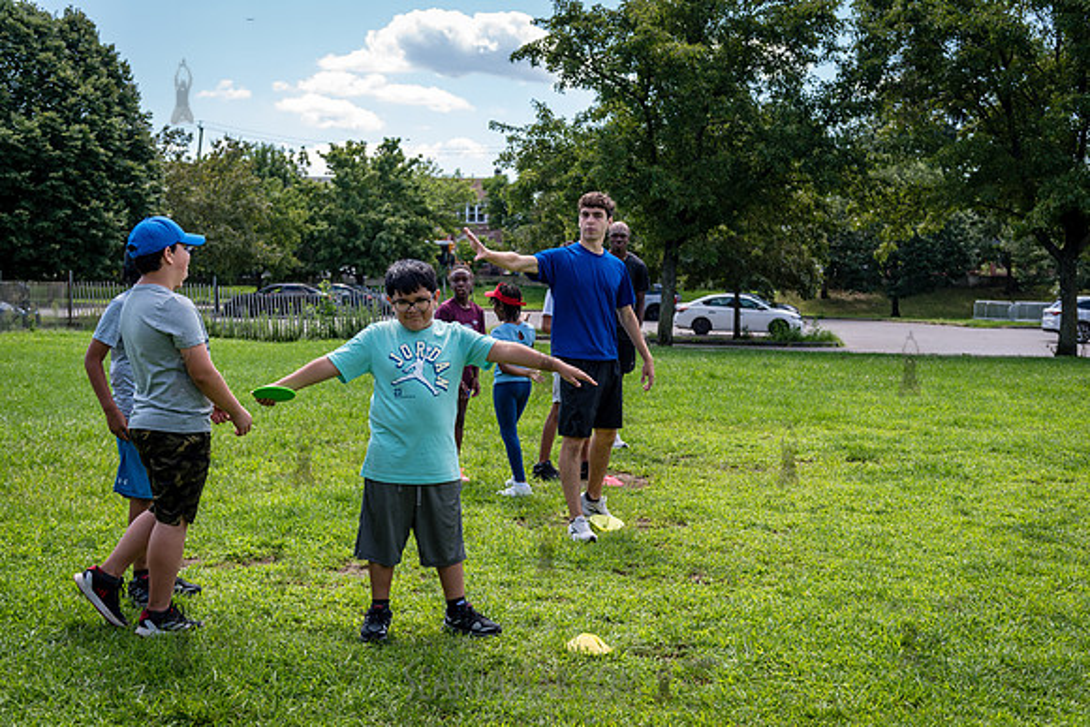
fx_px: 1363
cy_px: 364
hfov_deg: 43.6
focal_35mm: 45
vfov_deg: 29.9
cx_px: 545
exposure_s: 1/800
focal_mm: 45
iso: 200
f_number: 3.5
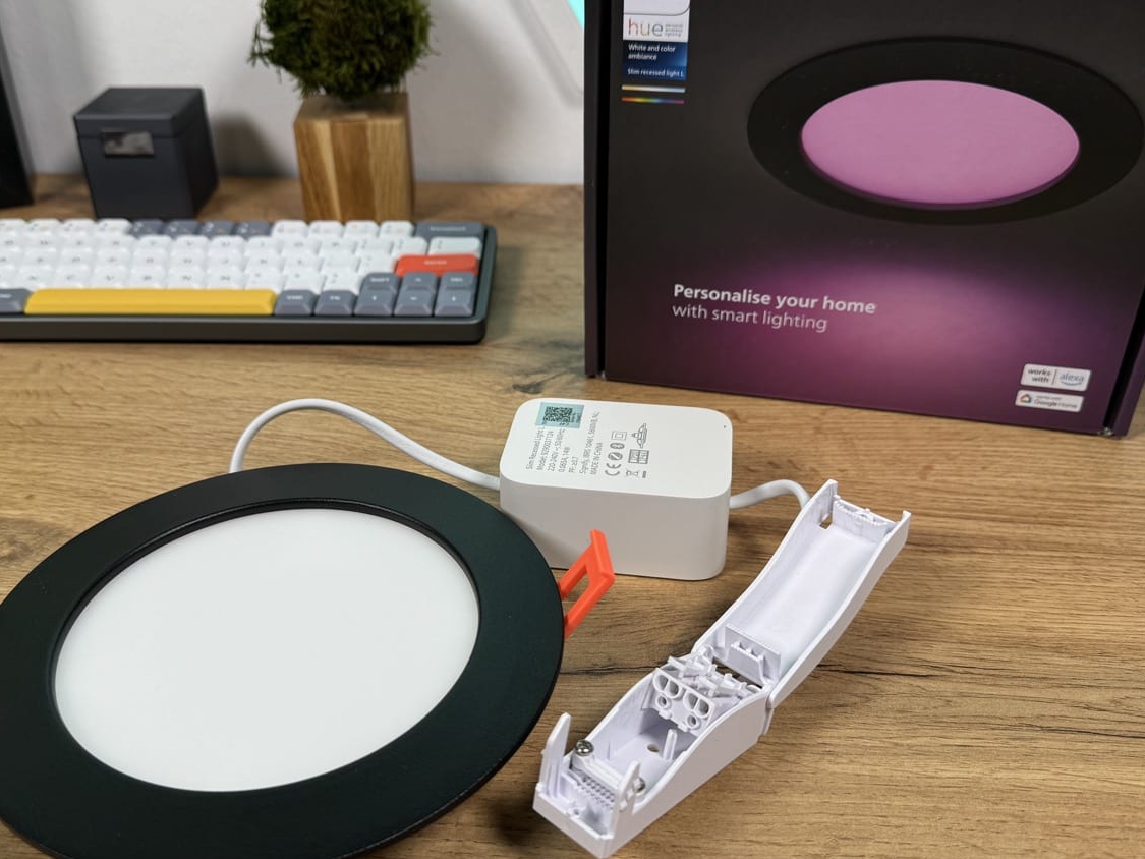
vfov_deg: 44.2
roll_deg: +1.1
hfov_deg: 56.7
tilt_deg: -32.9
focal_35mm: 32
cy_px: 434
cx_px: 526
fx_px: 1059
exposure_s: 1/334
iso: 80
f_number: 1.78
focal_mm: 6.76
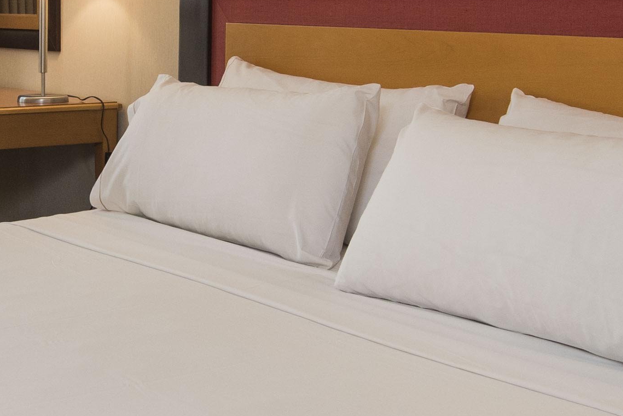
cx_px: 208
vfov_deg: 19.3
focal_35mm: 70
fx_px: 1212
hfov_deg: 28.6
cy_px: 84
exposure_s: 1/30
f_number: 8
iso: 640
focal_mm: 16
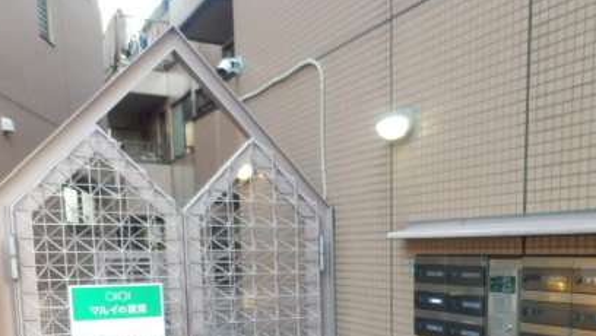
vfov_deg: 27.2
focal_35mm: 41
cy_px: 346
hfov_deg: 48.9
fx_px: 648
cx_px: 374
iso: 640
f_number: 3
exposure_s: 1/30
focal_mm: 4.2
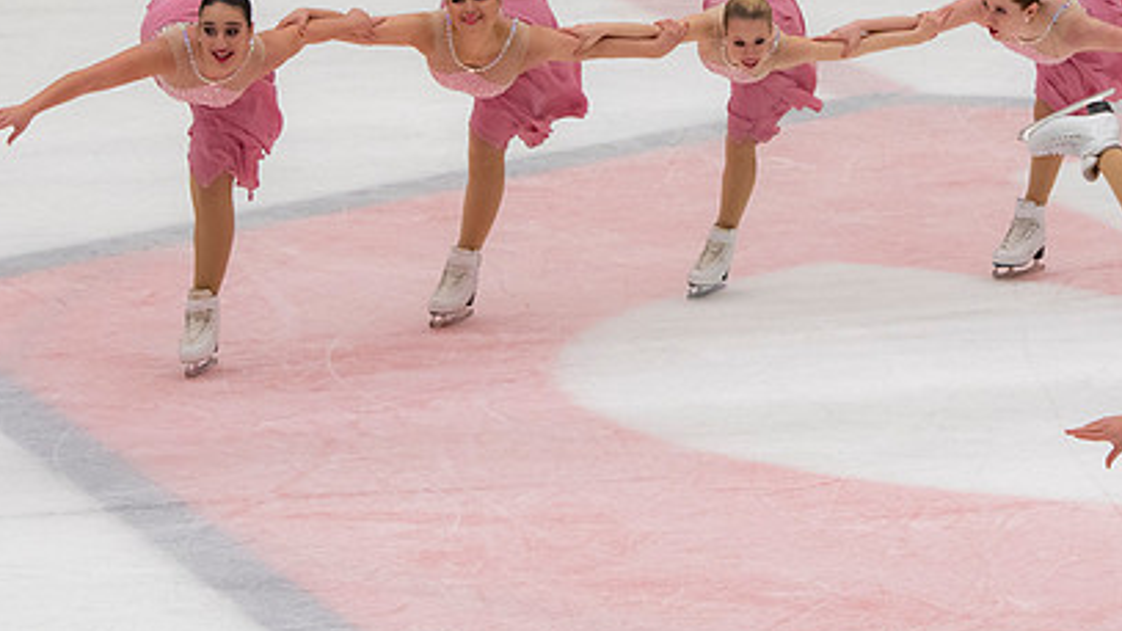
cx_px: 557
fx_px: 8539
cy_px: 2
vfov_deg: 4.2
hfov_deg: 7.5
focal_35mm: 287
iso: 900
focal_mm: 105
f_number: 5.6
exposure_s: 1/320
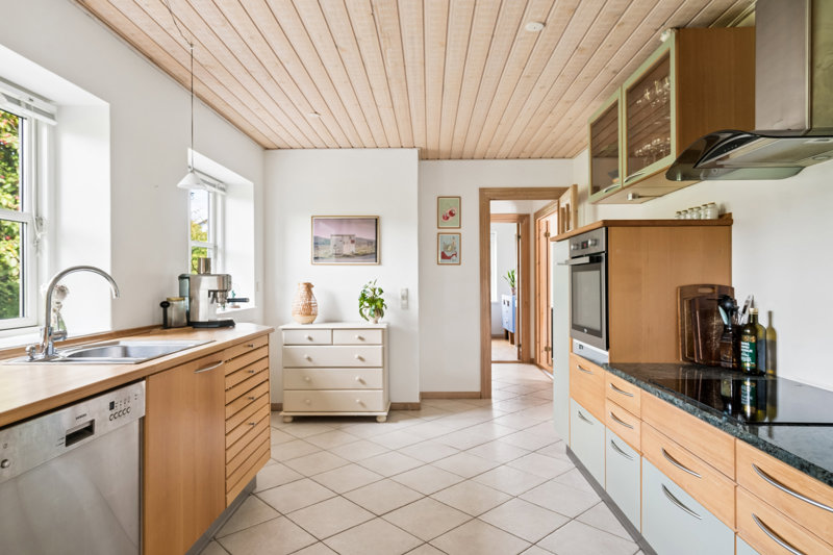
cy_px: 278
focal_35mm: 21
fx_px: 486
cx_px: 416
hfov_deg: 81.2
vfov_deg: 59.5
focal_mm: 21
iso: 800
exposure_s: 1/25
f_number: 8
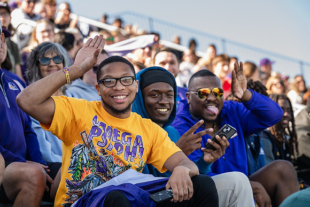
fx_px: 990
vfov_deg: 11.9
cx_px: 155
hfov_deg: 17.8
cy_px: 104
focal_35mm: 115
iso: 200
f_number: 4.5
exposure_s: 1/250
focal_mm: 115
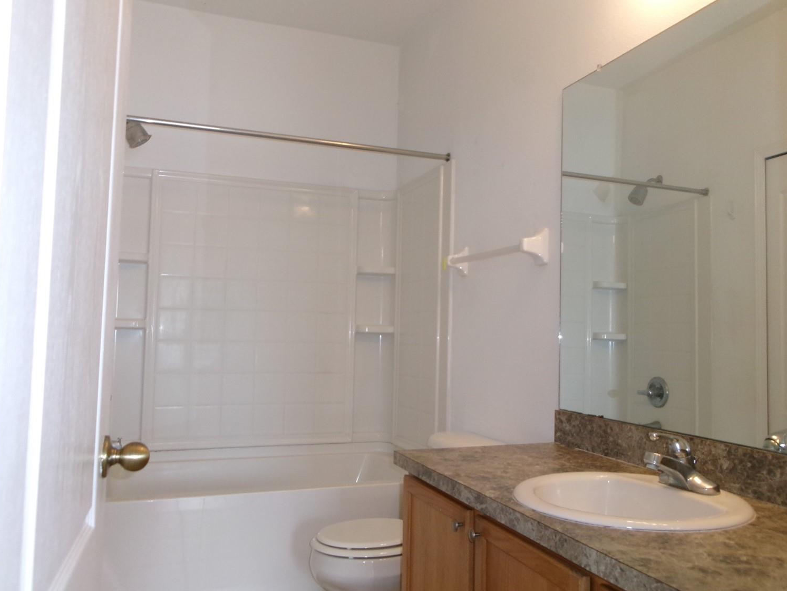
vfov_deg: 46.8
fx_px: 682
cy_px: 291
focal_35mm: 30
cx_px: 416
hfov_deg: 59.9
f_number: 3.9
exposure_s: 1/34
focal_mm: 5.1
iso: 200
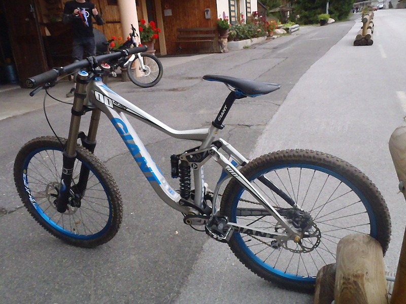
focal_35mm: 28
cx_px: 203
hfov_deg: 63.4
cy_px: 152
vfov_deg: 49.7
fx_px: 328
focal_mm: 5
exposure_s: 1/250
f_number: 10
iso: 800
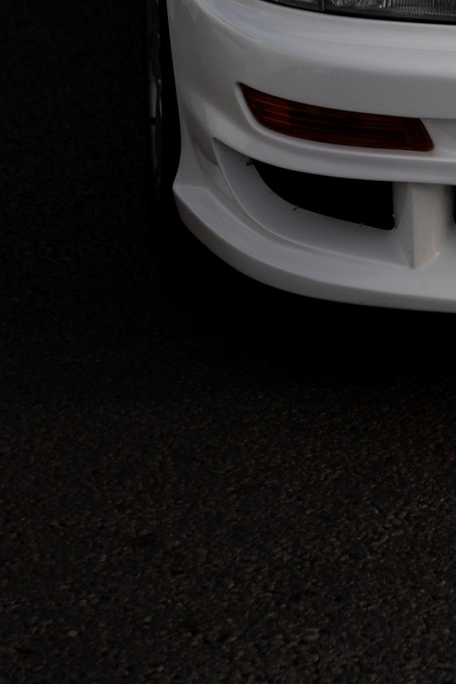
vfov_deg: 13.7
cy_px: -207
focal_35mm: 144
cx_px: 700
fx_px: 2736
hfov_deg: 9.3
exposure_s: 1/2500
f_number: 2.2
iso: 100
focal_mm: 35
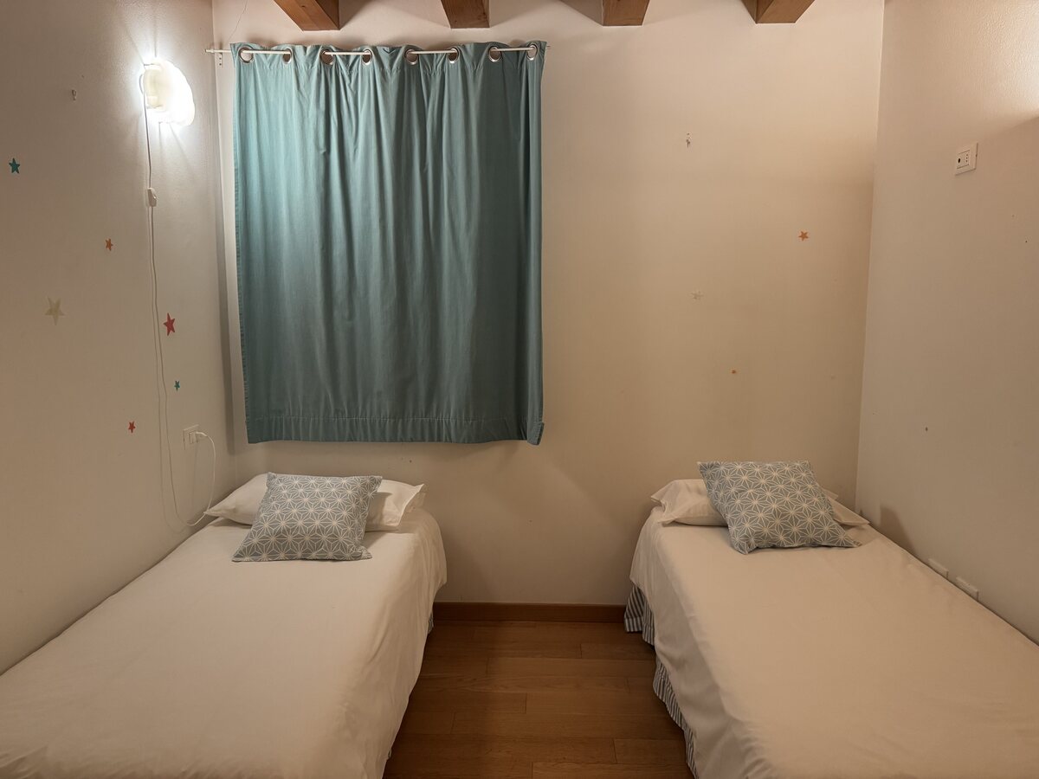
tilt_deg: -6.4
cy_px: 390
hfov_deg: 71.6
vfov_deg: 56.8
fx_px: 720
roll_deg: +0.9
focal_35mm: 24
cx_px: 520
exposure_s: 1/50
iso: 500
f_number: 1.78
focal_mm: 6.76
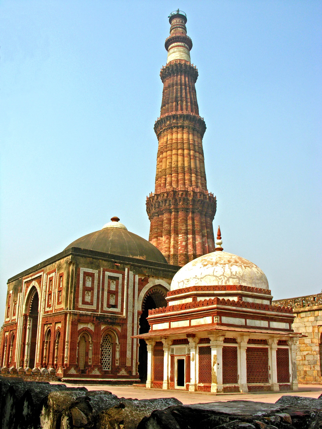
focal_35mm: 35
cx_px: 161
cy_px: 214
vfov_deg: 52.6
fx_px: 434
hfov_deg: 40.7
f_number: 7.1
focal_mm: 8.9
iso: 100
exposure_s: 1/264
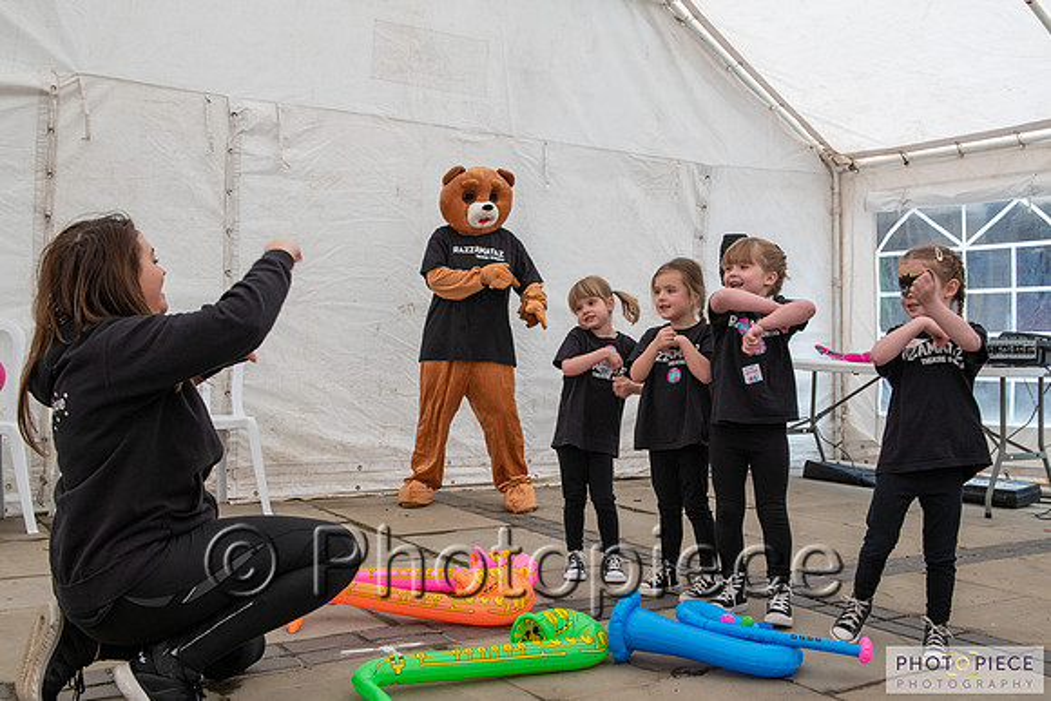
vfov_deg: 34.4
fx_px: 1132
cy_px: 355
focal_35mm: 39
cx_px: 563
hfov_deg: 49.7
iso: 720
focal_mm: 34
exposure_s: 1/250
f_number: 6.3
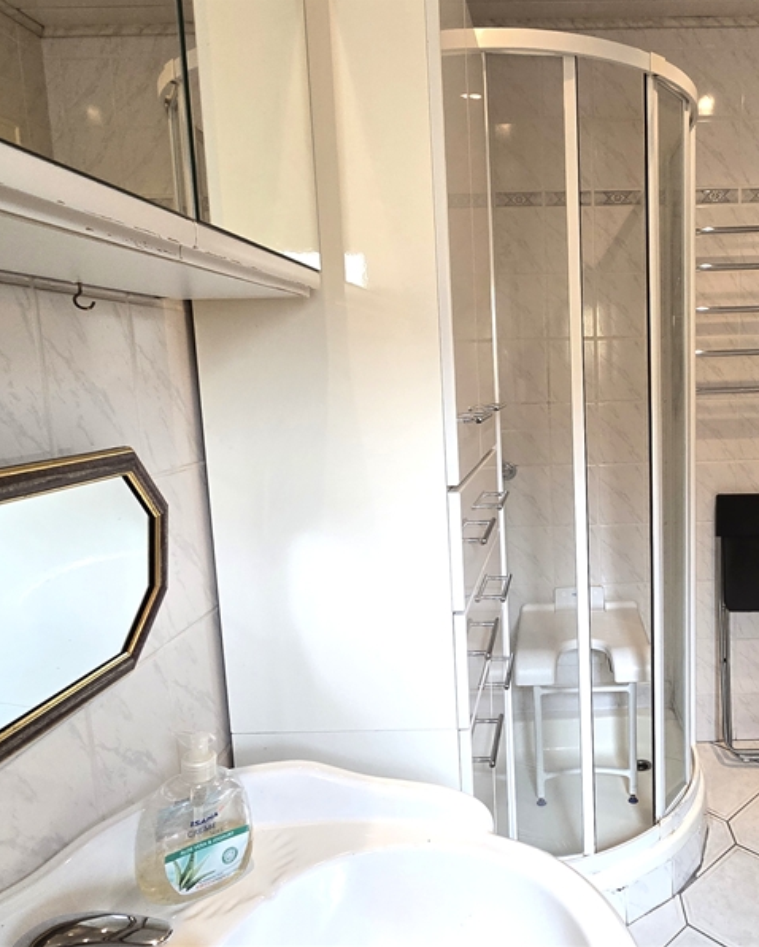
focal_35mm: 17
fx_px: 477
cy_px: 473
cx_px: 568
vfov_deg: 89.6
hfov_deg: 71.8
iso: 200
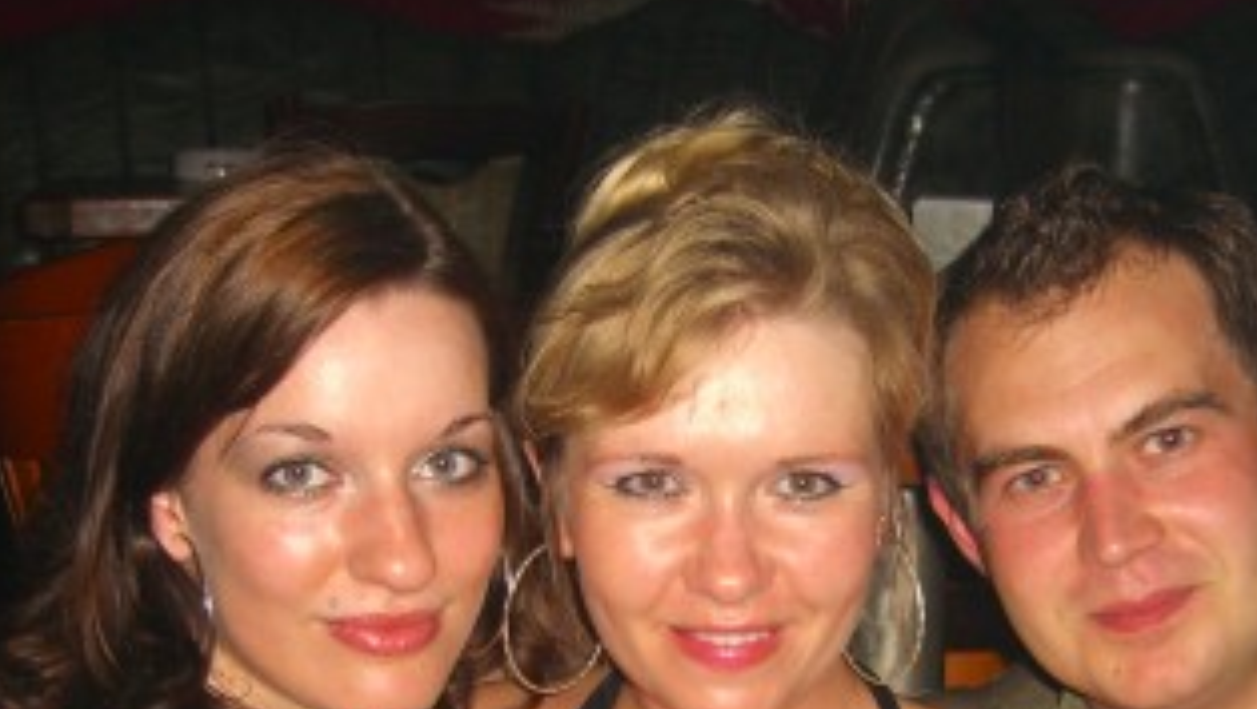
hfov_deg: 26.8
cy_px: 773
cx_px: 761
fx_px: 2634
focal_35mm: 79
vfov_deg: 15.0
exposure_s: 1/60
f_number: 2.8
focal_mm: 7.9
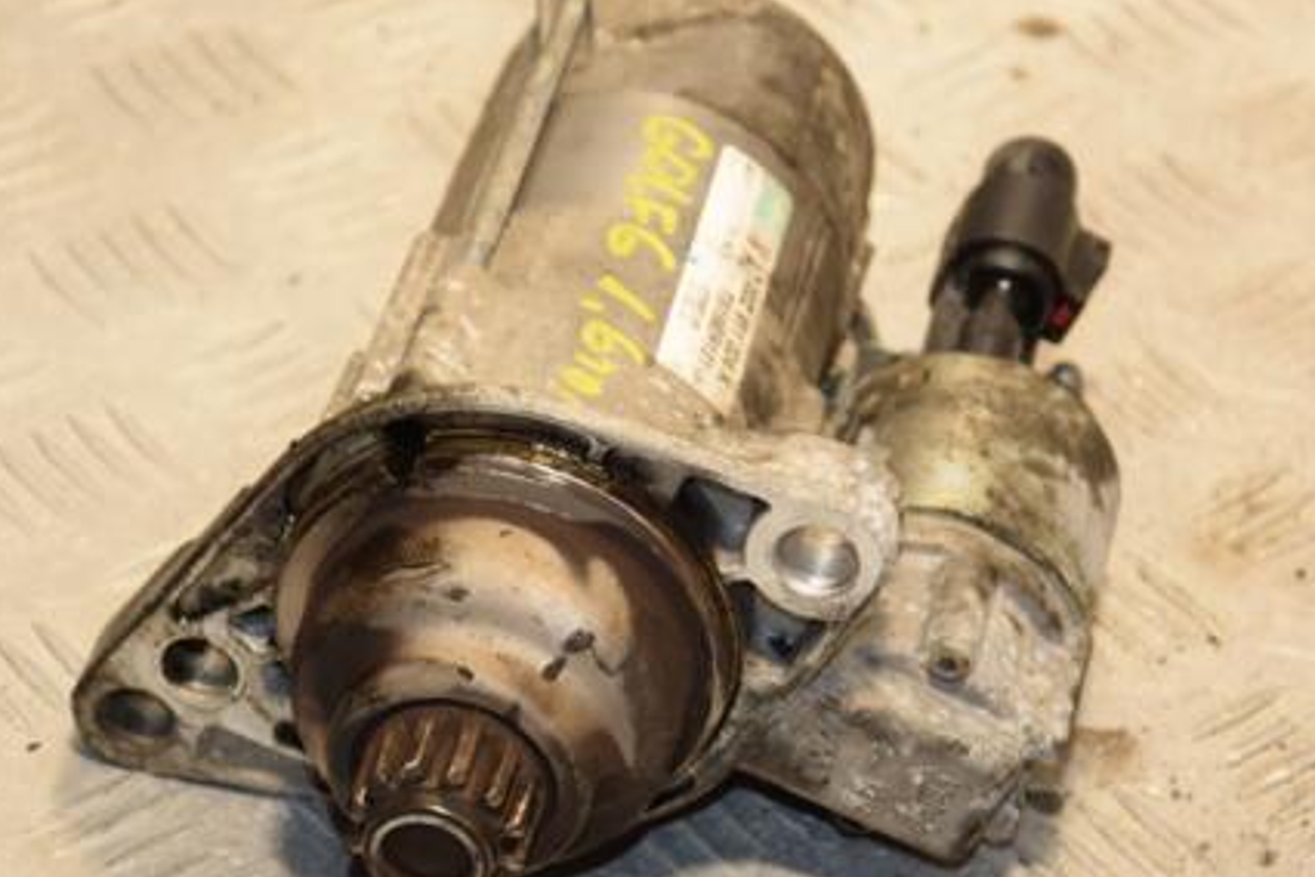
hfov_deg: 13.9
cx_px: 611
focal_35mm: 148
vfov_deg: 9.3
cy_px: 537
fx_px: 5406
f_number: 5.6
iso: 800
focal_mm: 70
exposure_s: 1/200
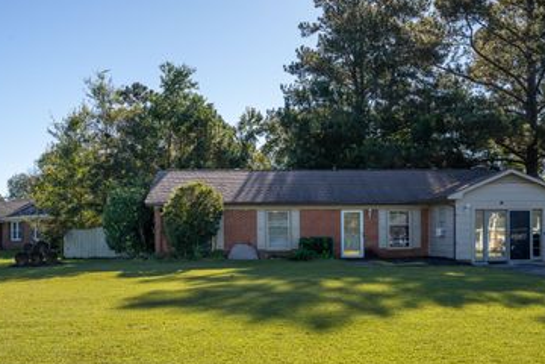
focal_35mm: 42
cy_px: 245
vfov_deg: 31.6
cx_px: 282
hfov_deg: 46.4
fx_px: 636
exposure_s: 1/160
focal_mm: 28
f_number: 10
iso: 500
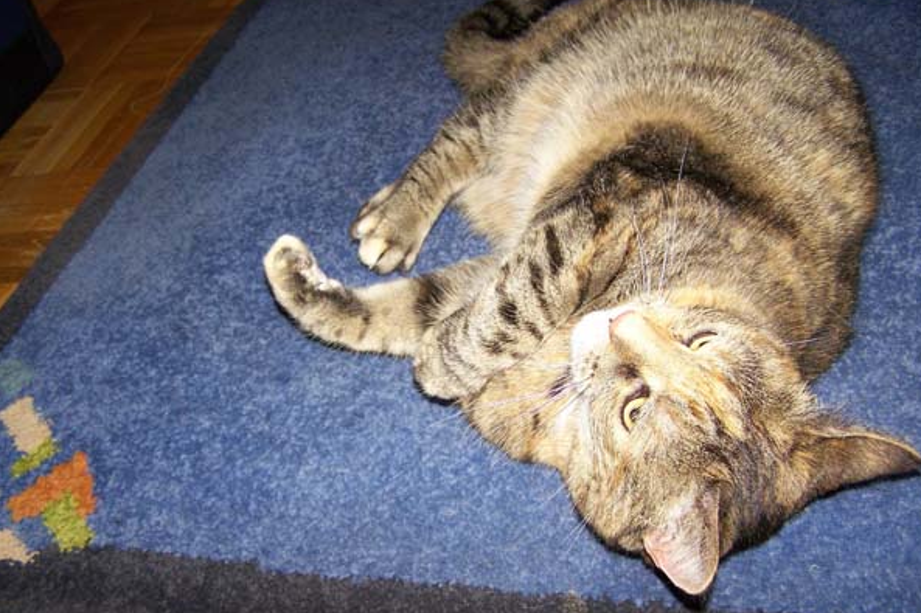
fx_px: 1023
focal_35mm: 40
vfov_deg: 33.4
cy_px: 329
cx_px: 463
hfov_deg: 48.5
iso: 160
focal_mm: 6.3
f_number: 2.8
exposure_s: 1/60
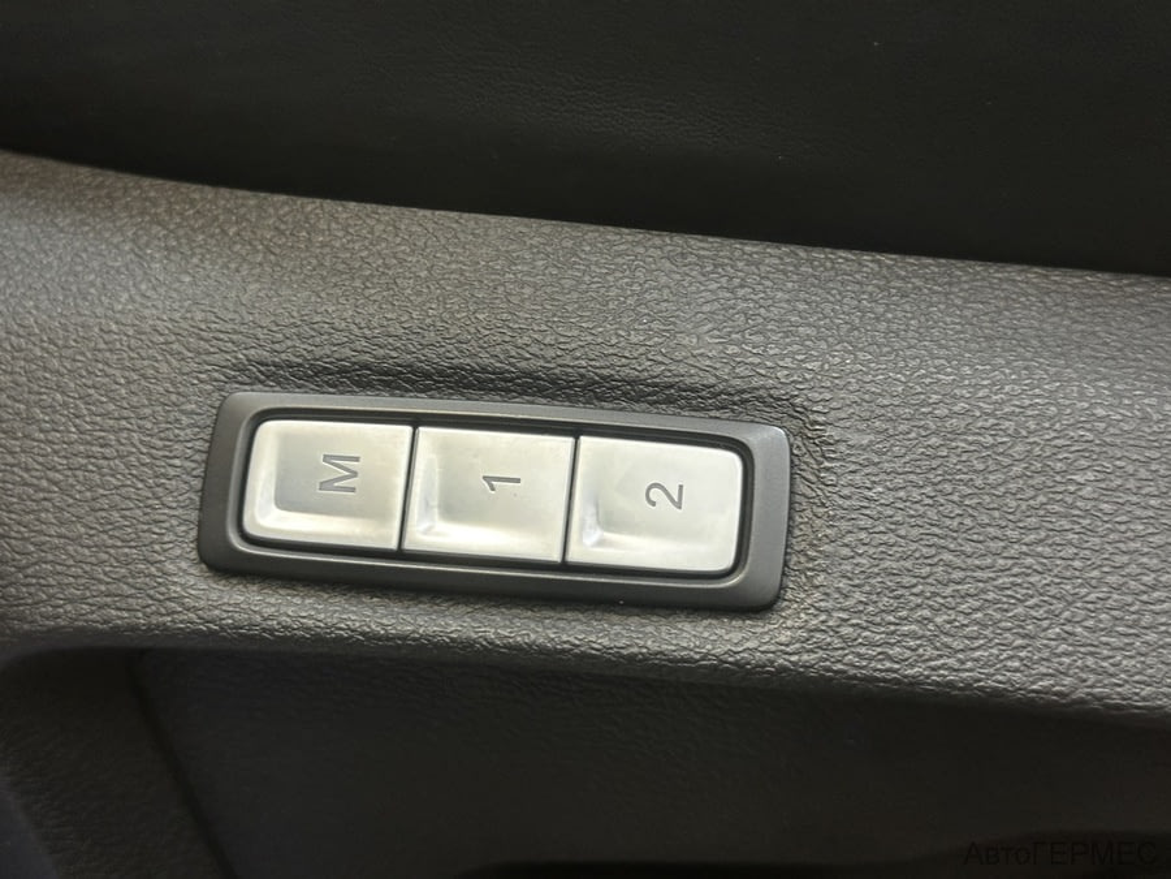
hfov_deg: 39.7
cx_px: 586
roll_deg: +0.6
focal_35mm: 48
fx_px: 1624
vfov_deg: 30.3
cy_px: 440
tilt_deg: -30.2
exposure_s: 1/33
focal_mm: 6.86
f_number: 1.78
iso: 400
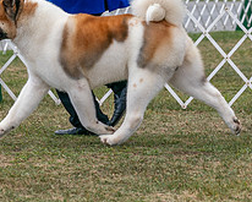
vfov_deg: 4.0
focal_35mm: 384
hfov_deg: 5.0
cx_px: 100
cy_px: -29
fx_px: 2865
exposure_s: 1/2000
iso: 400
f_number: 5
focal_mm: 125
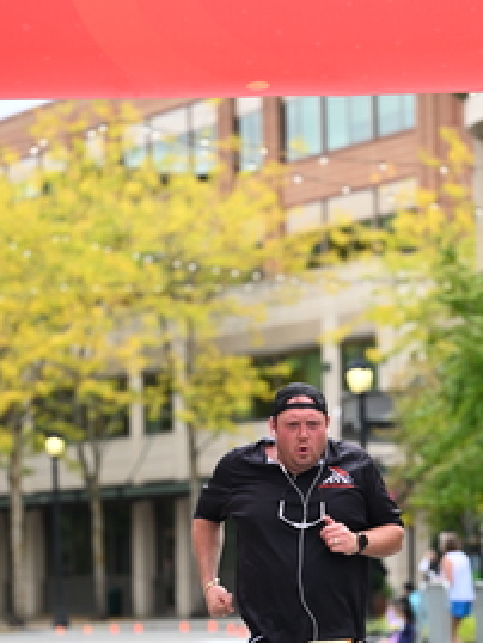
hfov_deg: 8.3
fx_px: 3327
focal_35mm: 179
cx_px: 336
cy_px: 471
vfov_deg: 11.0
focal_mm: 91
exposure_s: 1/2500
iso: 640
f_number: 2.8
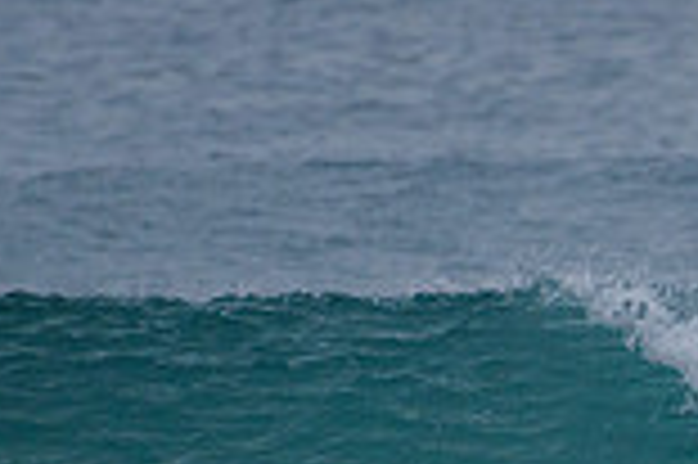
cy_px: 863
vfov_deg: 0.6
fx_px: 44372
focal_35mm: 2291
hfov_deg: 0.9
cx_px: 1198
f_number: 5.6
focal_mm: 500
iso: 560
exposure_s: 1/2000
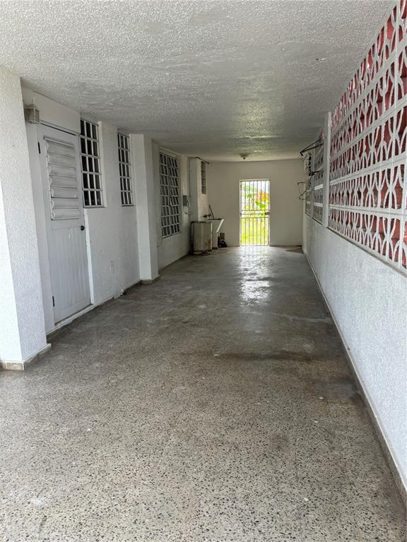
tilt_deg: -9.0
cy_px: 271
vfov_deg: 67.3
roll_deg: +1.1
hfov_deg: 53.1
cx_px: 204
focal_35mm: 26
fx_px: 408
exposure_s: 1/216
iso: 50
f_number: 1.6
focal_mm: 5.96
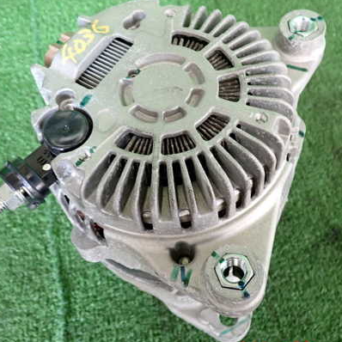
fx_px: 447
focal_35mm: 40
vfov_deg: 41.9
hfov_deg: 41.9
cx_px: 178
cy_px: 168
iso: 250
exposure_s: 1/30
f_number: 2.3
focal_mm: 5.4
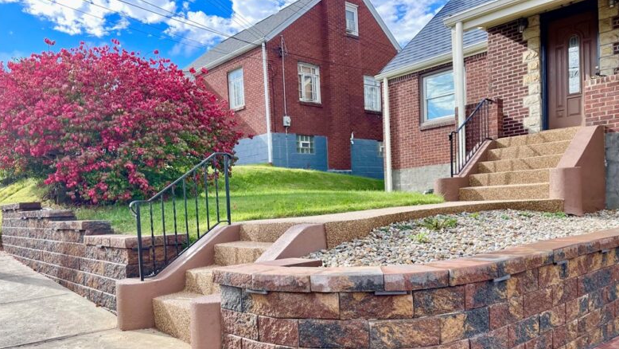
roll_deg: +2.3
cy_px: 232
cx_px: 310
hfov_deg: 67.9
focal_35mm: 28
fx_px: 460
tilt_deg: -4.2
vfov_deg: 41.0
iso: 32
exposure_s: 1/1057
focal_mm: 5.1
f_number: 1.6
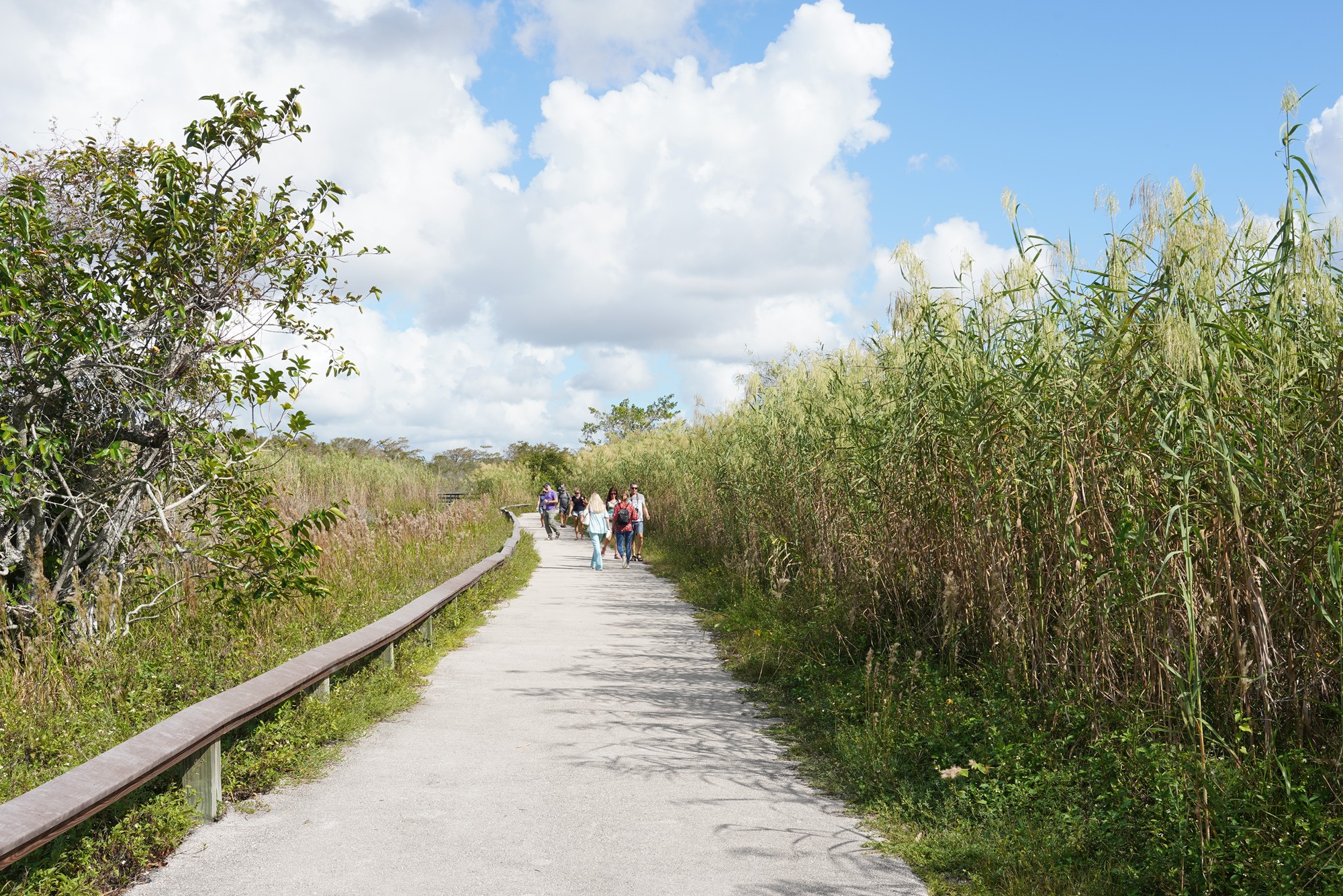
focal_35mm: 33
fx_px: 1231
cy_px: 448
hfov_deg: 57.2
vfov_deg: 40.0
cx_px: 672
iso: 100
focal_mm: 33
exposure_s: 1/100
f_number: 13
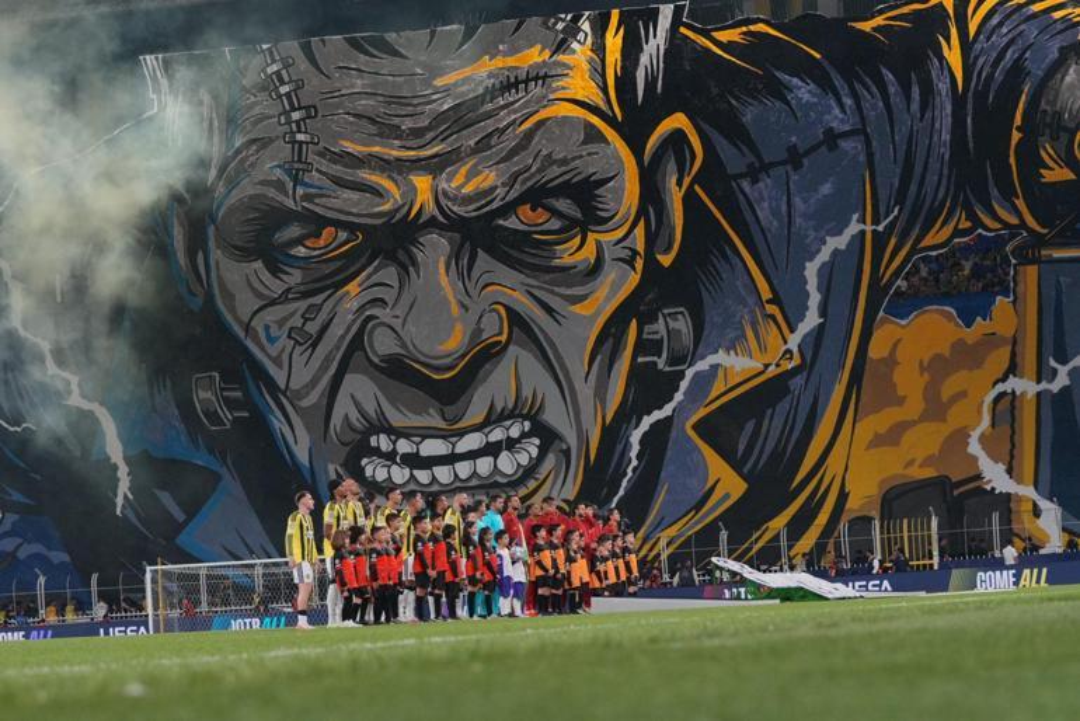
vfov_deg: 13.1
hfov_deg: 19.4
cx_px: 540
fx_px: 3151
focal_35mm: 105
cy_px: 360
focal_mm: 70
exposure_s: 1/800
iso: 1600
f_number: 5
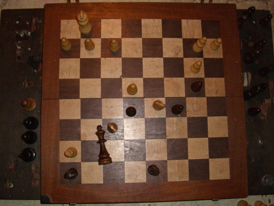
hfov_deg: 46.8
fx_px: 317
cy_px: 99
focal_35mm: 40
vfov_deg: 36.0
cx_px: 137
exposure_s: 1/60
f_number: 2.7
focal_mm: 6.2
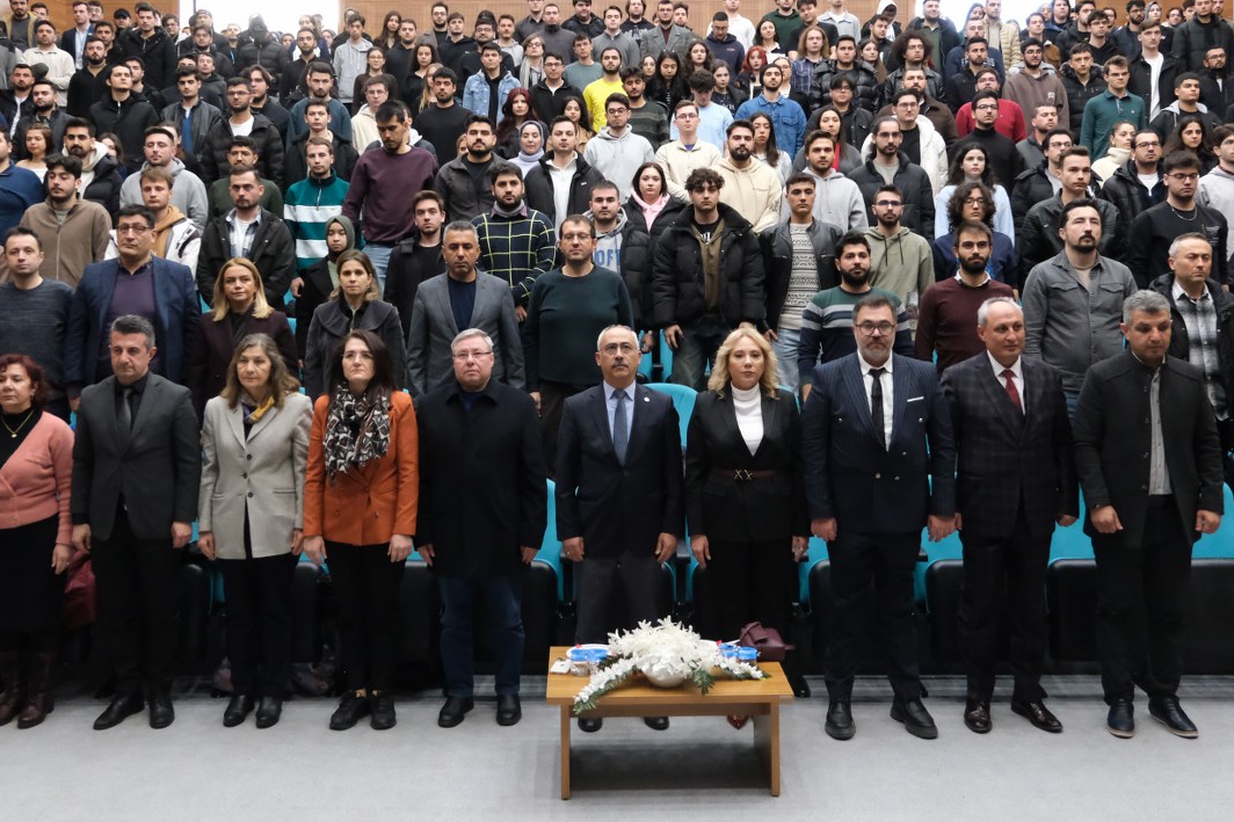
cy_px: 270
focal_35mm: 37
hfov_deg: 51.9
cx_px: 587
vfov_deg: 35.6
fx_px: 1268
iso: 5000
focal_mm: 16.5
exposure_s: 1/100
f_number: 4
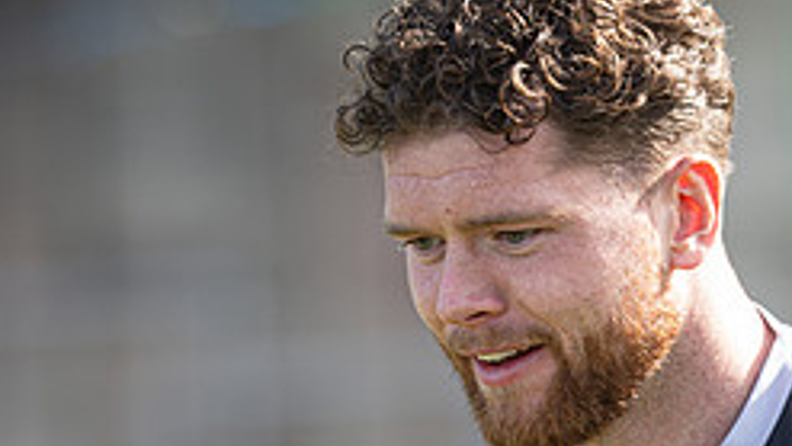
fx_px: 12140
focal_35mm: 578
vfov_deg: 2.1
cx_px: 616
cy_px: 571
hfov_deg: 3.7
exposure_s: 1/500
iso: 32
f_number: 2
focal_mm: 135
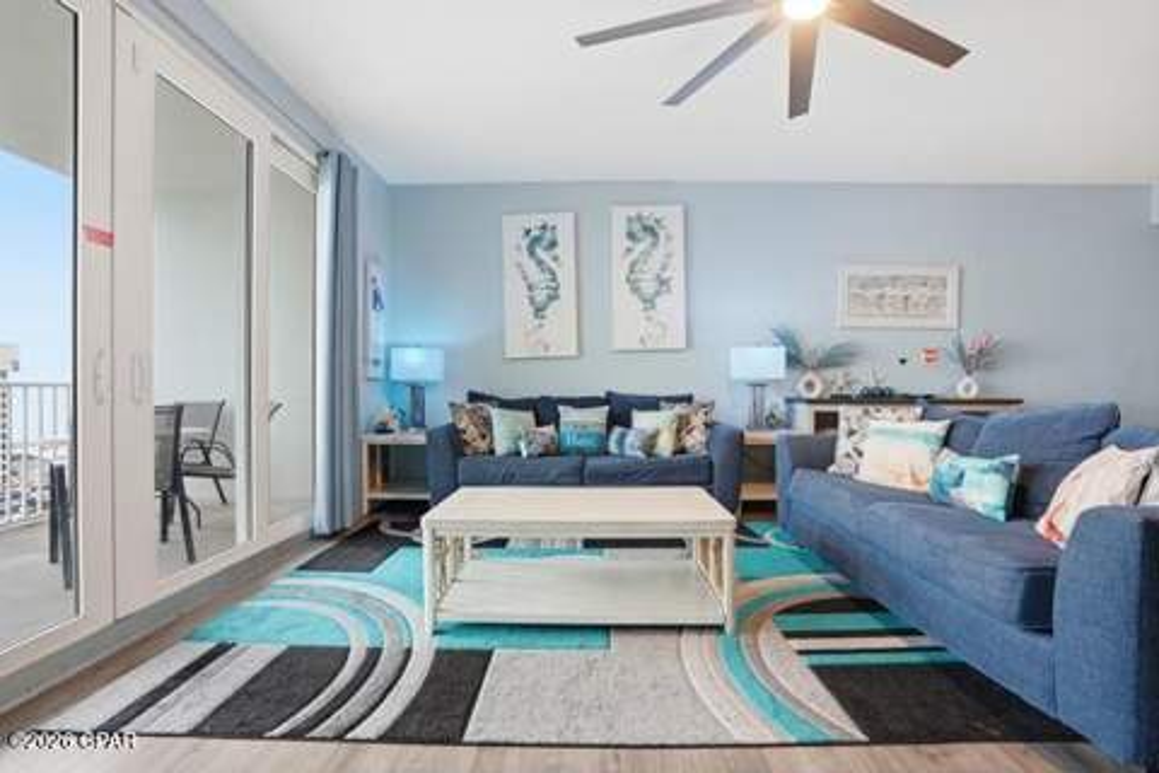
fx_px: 515
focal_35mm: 16
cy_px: 386
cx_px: 580
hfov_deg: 96.7
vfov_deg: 73.7
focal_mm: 16
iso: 320
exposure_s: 1/60
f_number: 8
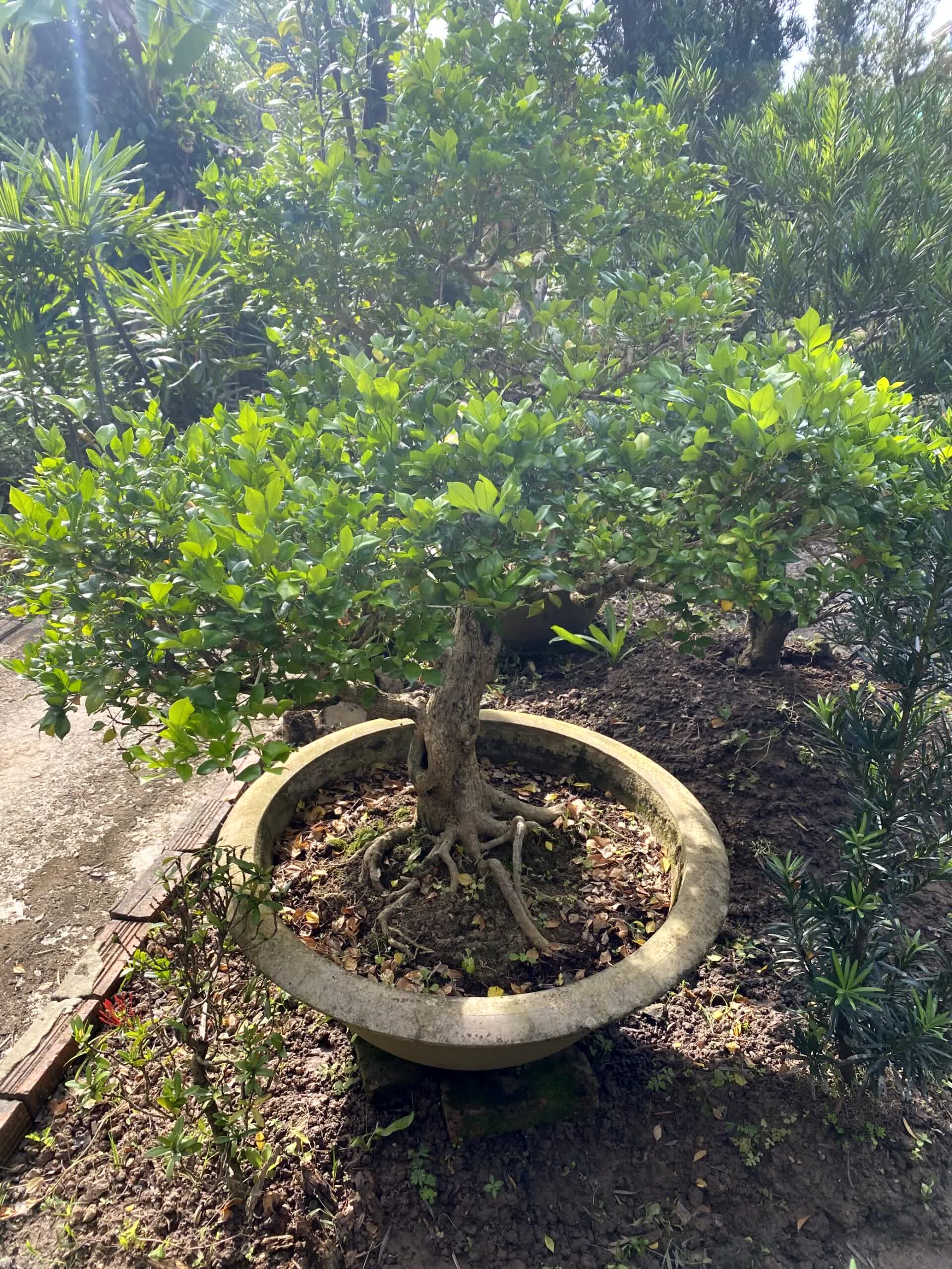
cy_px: 634
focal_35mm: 26
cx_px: 476
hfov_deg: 53.1
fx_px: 953
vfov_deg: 67.3
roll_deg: +0.0
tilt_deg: -20.8
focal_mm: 4.25
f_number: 1.8
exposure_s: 1/485
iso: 32
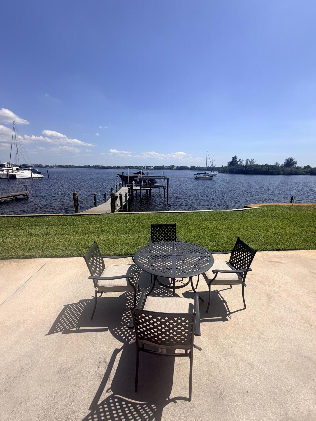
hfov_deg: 81.6
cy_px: 216
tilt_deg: -13.2
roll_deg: -0.9
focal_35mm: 15
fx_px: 183
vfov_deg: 98.2
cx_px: 168
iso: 20
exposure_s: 1/1259
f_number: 2.2
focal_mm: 2.22
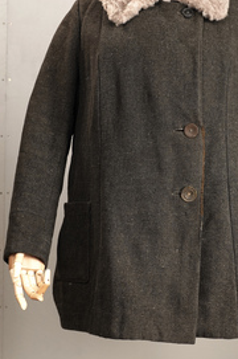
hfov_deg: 19.6
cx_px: 163
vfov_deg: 29.3
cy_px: 169
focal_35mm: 69
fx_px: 686
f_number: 5.6
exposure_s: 1/60
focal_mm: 32
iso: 400
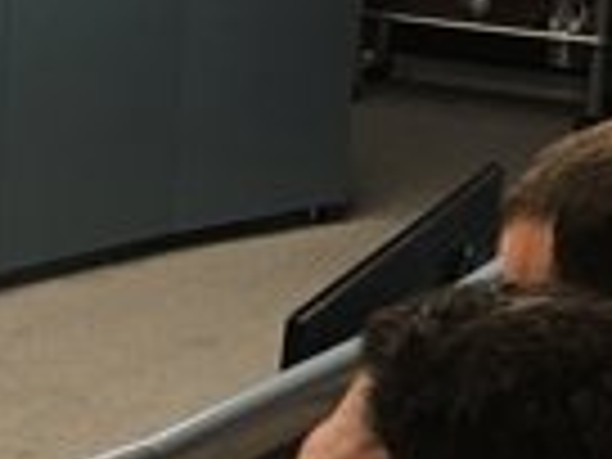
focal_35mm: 147
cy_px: -94
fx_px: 2599
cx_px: -585
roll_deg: -2.0
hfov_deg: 12.0
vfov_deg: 9.9
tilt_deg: -6.9
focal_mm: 4.15
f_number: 2.2
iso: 40
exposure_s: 1/33
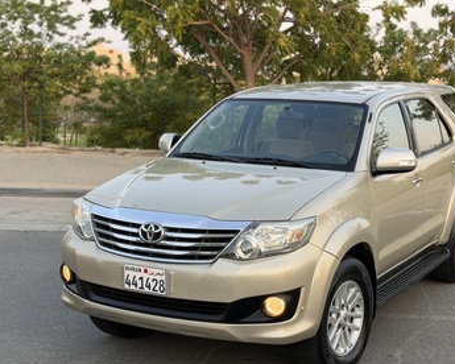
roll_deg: -0.9
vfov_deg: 24.6
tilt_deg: -8.2
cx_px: 278
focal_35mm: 62
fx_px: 835
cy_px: 205
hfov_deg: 30.4
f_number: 1.78
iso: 64
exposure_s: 1/309
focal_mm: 6.76
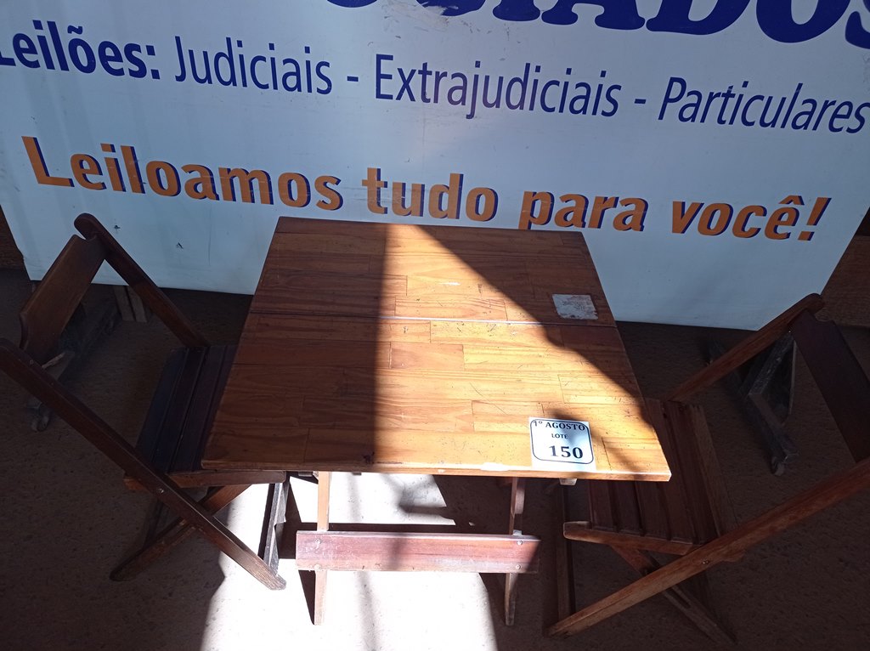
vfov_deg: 49.7
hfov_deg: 63.5
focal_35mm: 28
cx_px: 435
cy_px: 326
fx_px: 703
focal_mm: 4.7
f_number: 1.79
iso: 105
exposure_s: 1/999
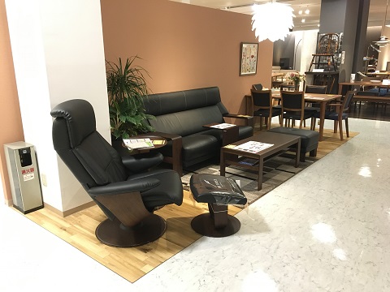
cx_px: 195
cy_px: 146
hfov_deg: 61.7
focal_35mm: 29
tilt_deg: -16.1
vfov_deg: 48.2
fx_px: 327
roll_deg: +0.7
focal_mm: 4.15
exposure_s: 1/30
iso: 200
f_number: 2.2
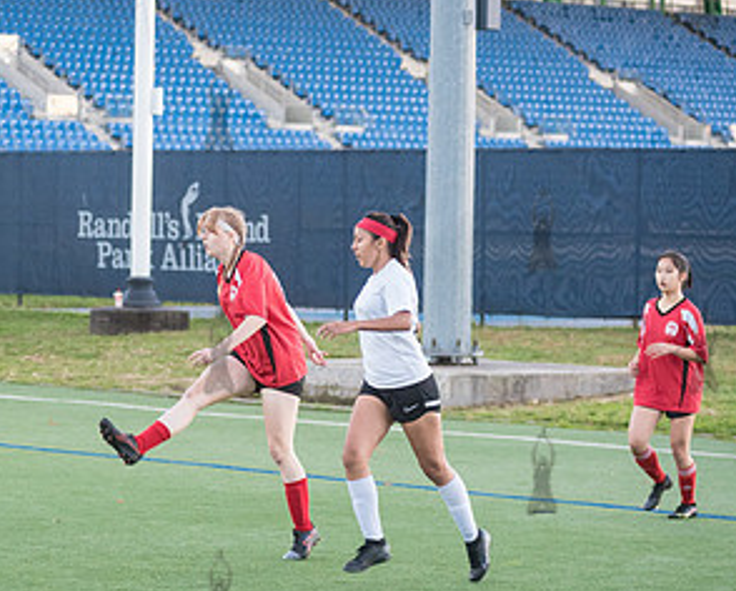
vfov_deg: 9.7
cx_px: 218
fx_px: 3468
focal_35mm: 159
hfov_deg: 12.1
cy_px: 349
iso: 2000
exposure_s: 1/400
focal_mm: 86
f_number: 4
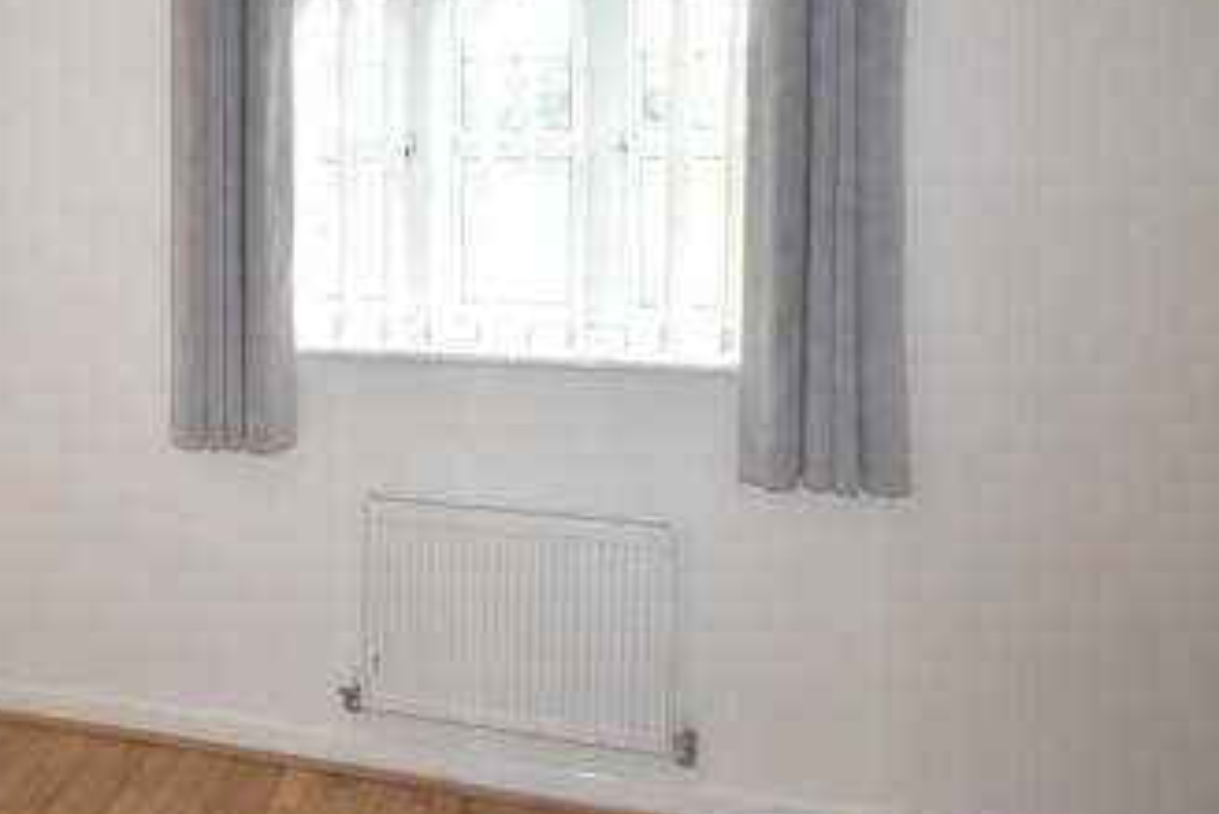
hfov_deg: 57.8
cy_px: 195
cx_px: 266
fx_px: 1016
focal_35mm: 30
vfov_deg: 42.2
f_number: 4
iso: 800
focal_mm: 10
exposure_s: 1/125
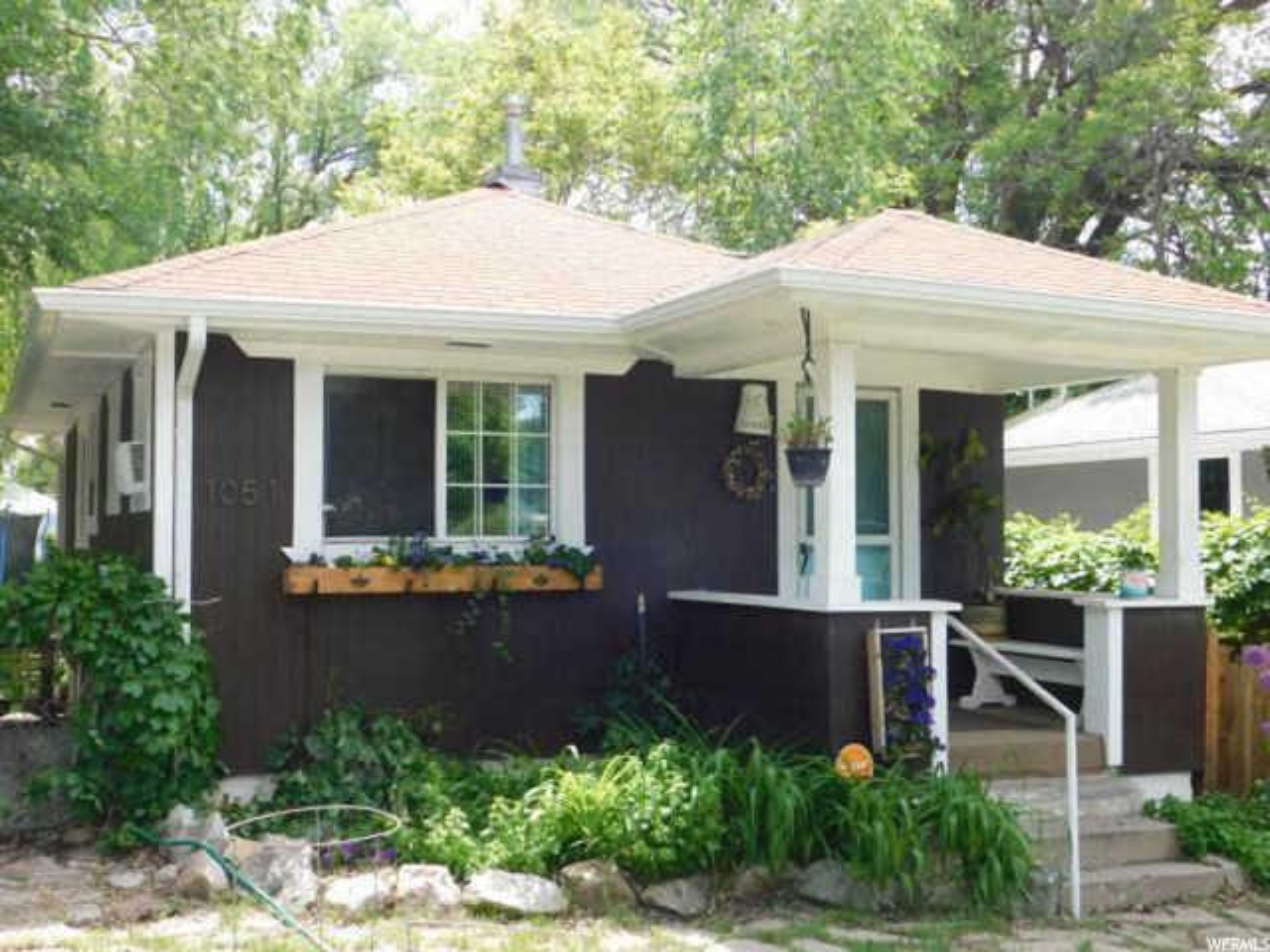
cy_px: 476
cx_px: 635
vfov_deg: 36.0
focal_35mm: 40
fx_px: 1468
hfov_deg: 46.8
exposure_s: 1/250
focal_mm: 7.1
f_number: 3.6
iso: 125
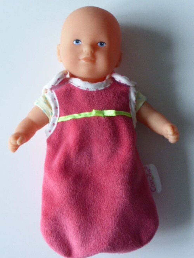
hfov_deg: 21.3
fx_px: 516
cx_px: 97
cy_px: 129
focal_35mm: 69
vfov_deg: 28.2
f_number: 4.9
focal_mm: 11.7
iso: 400
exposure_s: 1/20
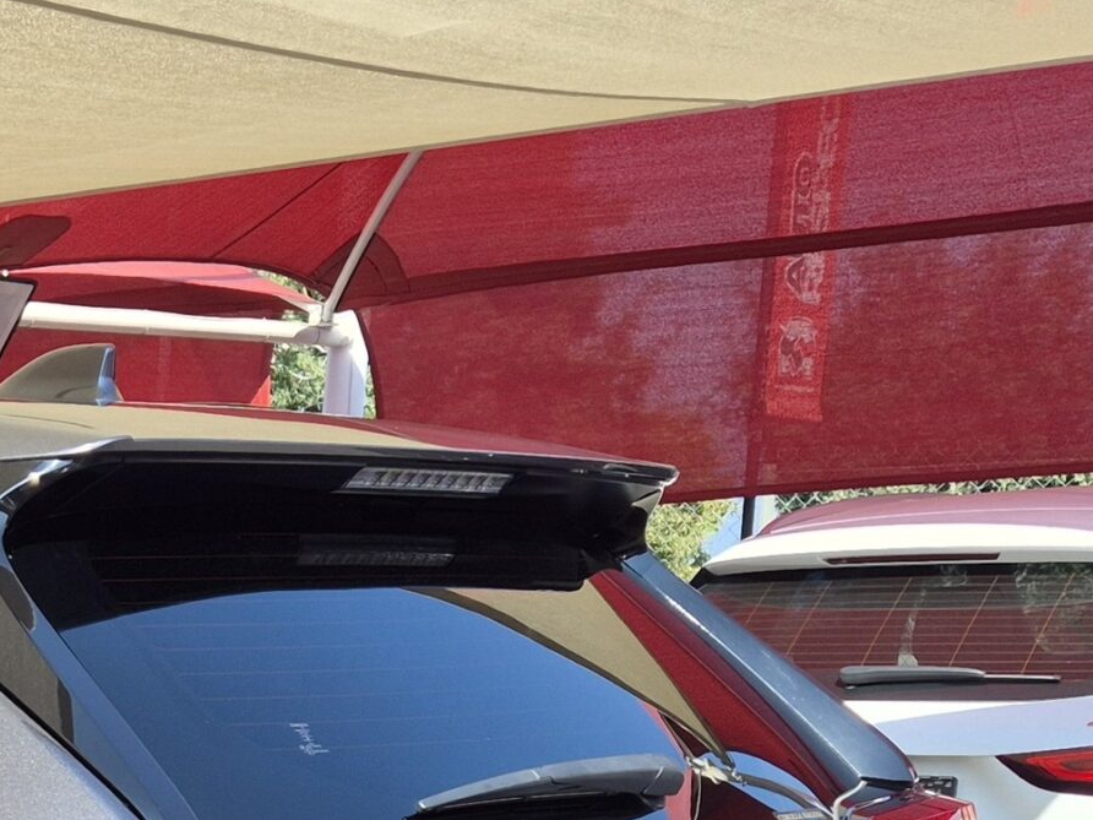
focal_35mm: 66
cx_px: -355
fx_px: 2084
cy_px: 1167
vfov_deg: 19.8
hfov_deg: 25.1
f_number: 1.8
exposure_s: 1/656
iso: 25
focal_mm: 5.4
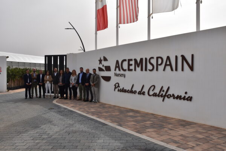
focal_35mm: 30
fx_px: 188
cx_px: 113
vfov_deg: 43.6
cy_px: 76
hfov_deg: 61.9
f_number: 13
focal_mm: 20
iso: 100
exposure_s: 1/200
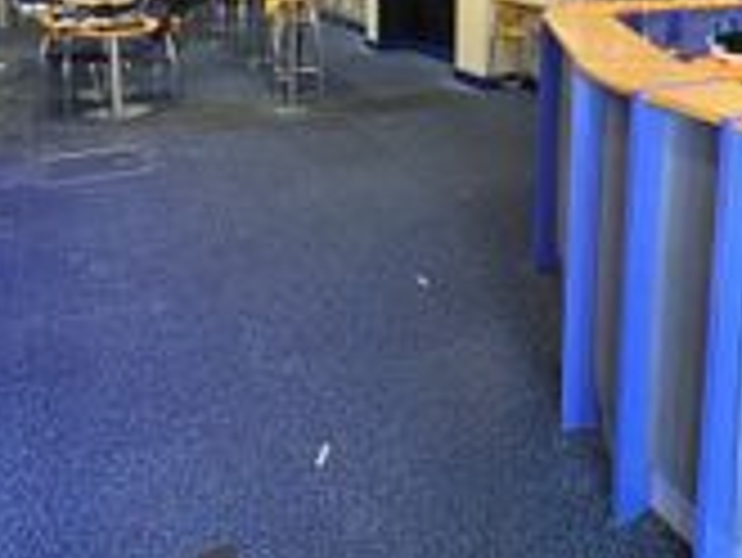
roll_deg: -1.0
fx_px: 729
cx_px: 526
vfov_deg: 37.9
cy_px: 18
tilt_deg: -6.9
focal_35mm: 34
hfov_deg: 52.3
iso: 200
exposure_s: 1/50
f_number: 2.2
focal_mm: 2.22
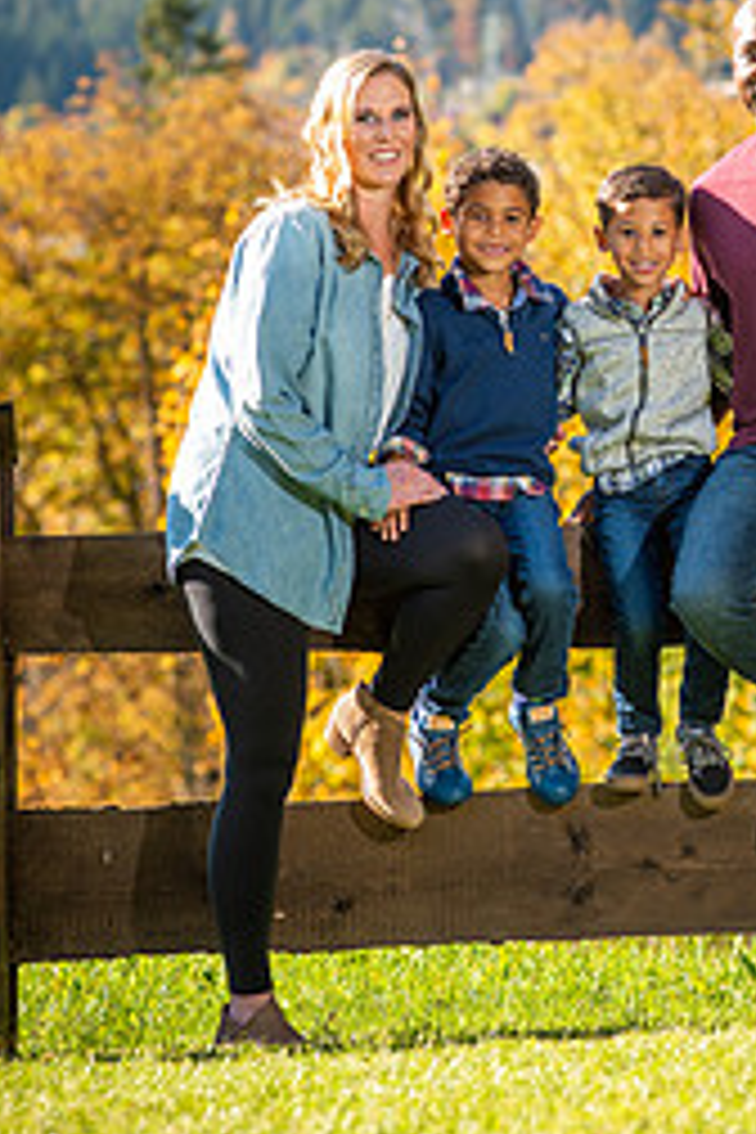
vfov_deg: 8.5
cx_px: 594
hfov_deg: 5.7
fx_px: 7591
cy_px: 320
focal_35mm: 241
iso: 100
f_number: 5
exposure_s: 1/250
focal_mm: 135
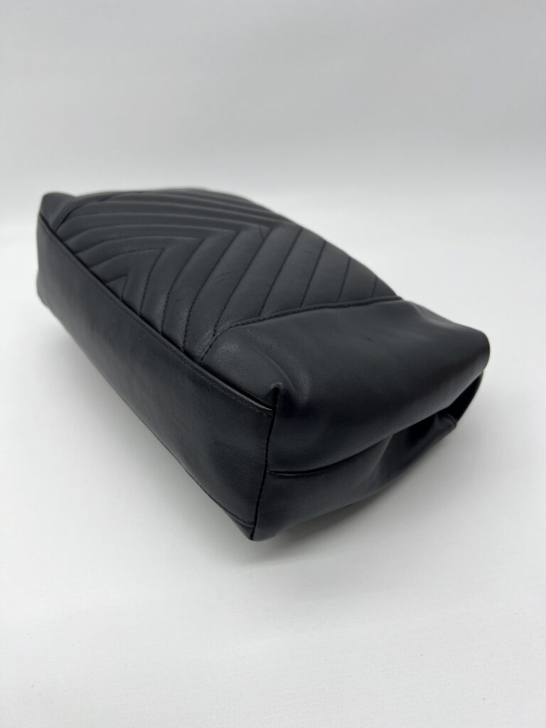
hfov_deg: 53.1
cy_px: 364
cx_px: 273
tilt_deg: -34.2
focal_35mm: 26
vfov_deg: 67.3
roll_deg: +3.6
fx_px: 547
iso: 40
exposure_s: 1/203
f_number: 1.5
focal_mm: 5.7
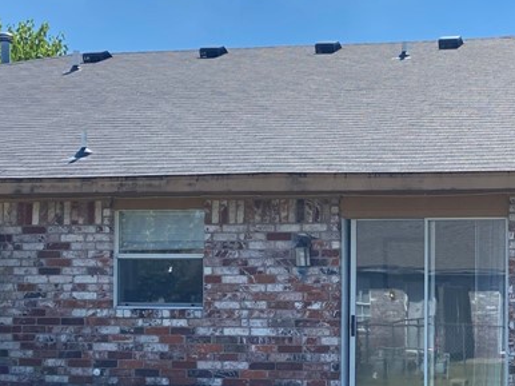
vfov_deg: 21.1
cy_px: 305
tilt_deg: -0.4
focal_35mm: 69
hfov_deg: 26.7
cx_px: 510
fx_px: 1026
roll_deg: -0.2
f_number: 1.8
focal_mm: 4.25
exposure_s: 1/2755
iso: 32
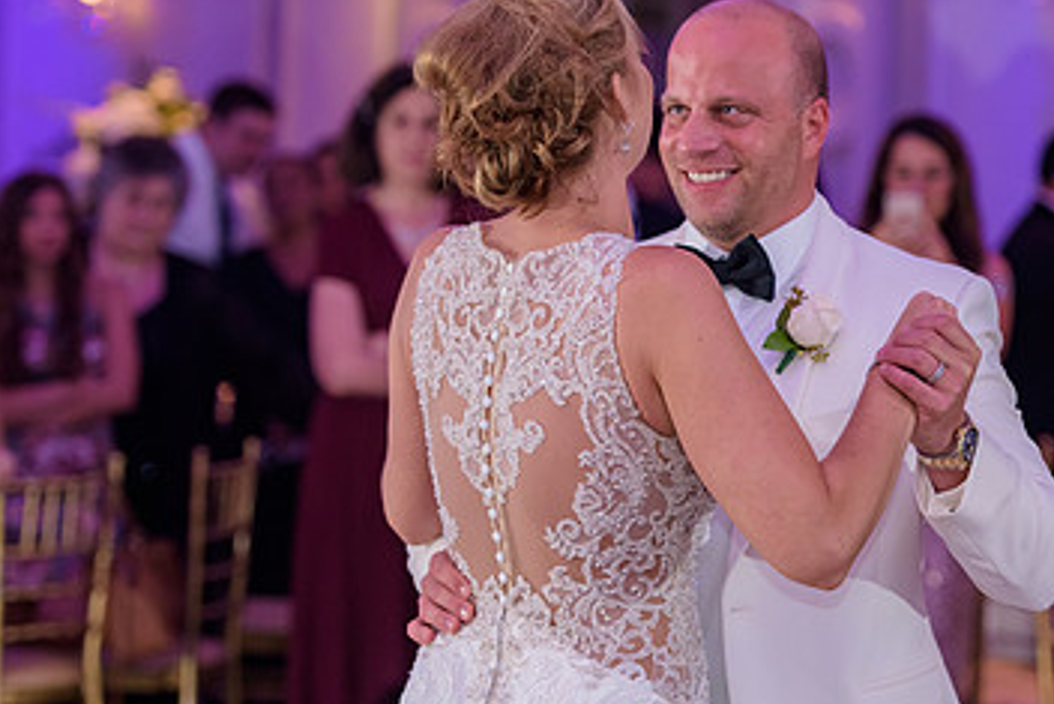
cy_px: 274
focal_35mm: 168
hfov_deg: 12.2
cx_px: 605
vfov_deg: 8.2
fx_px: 4920
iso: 1600
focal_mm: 102
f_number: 3.2
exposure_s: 1/125
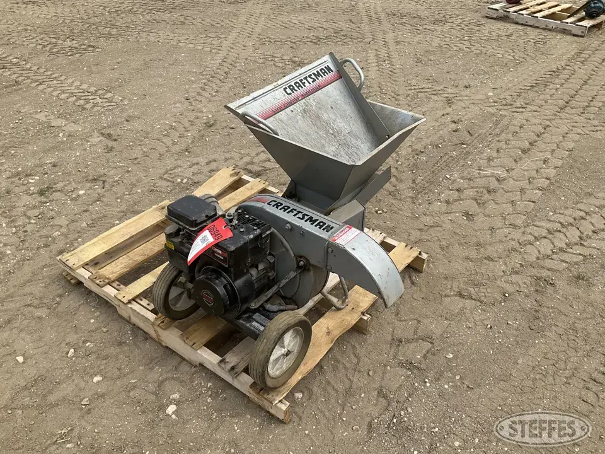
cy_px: 227
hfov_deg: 61.7
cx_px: 302
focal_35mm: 29
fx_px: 507
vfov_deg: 48.2
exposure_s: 1/1912
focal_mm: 3
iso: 25
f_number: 1.8
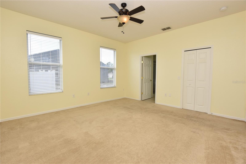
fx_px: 102
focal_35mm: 15
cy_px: 82
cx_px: 123
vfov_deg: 77.3
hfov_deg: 100.4
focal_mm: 10
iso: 125
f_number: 5.6
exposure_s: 1/125
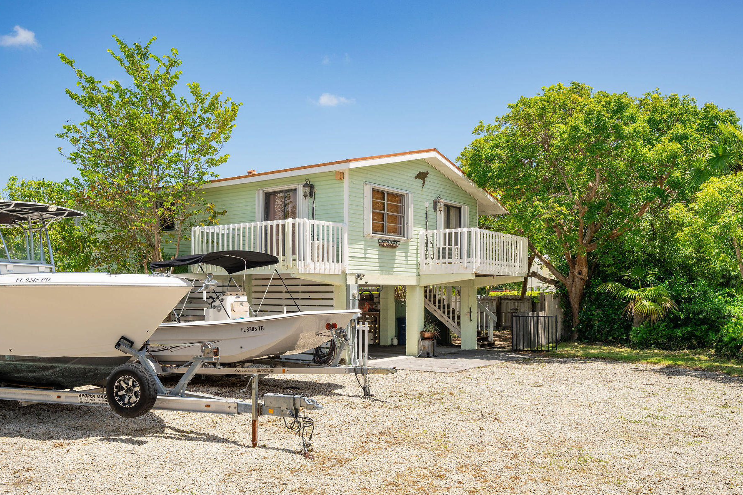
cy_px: 271
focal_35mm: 31
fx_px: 640
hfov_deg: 60.3
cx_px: 375
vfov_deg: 42.3
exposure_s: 1/250
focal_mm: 26.5
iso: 100
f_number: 8
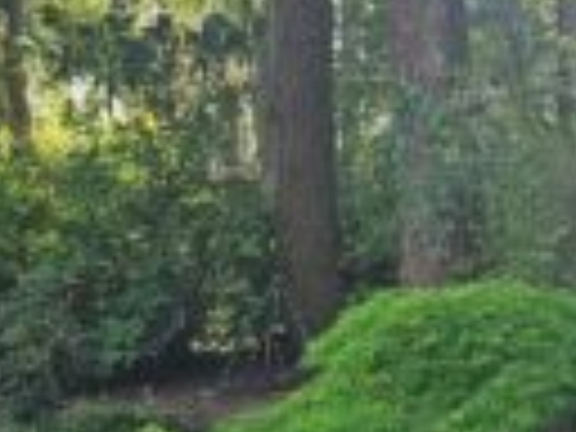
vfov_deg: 20.4
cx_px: 482
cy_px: 212
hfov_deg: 26.4
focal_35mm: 72
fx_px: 1198
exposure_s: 1/120
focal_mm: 6.3
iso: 20
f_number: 1.7
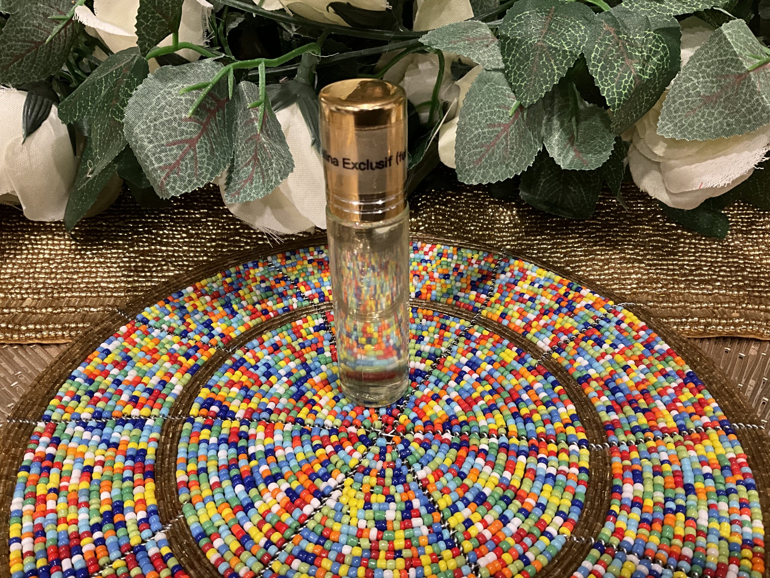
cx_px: 385
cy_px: 289
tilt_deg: -37.4
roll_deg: -1.4
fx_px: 645
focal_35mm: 29
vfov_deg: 48.2
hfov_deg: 61.7
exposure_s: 1/60
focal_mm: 3
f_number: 1.8
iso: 250
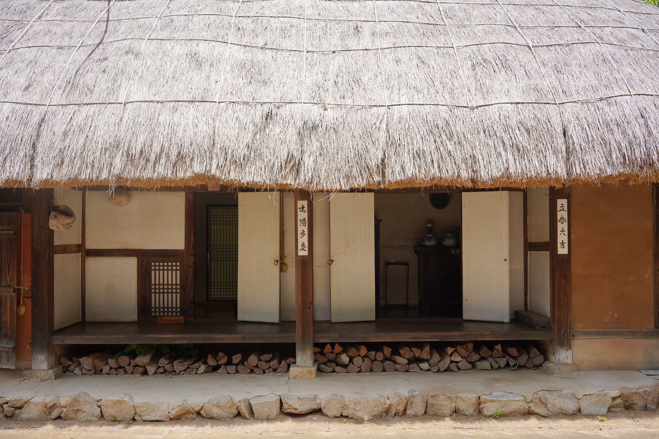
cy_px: 220
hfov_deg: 54.4
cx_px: 330
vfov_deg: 37.9
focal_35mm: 35
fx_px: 641
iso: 200
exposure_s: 1/100
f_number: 11
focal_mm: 35
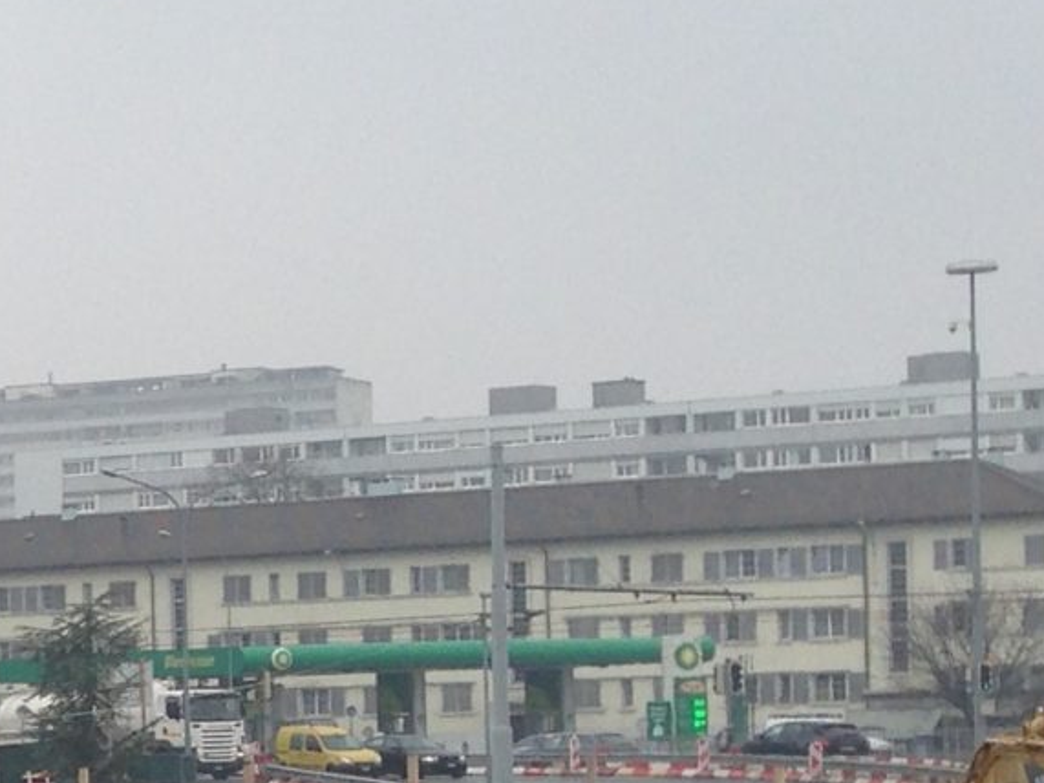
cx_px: -1103
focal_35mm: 148
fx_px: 4463
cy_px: 741
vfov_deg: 10.0
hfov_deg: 11.8
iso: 50
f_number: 2.4
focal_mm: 4.13
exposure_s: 1/404
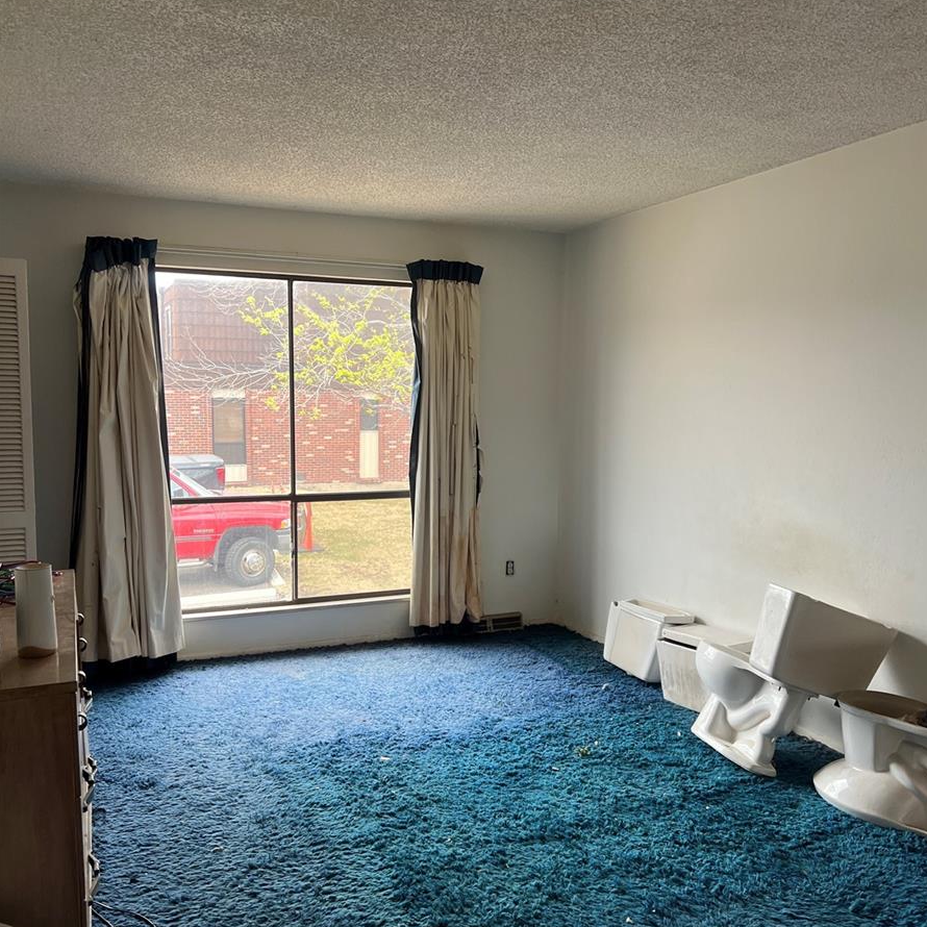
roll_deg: +1.1
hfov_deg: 52.5
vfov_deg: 52.5
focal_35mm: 31
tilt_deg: -4.1
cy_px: 494
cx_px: 467
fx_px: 939
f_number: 1.5
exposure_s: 1/120
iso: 64
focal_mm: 5.7
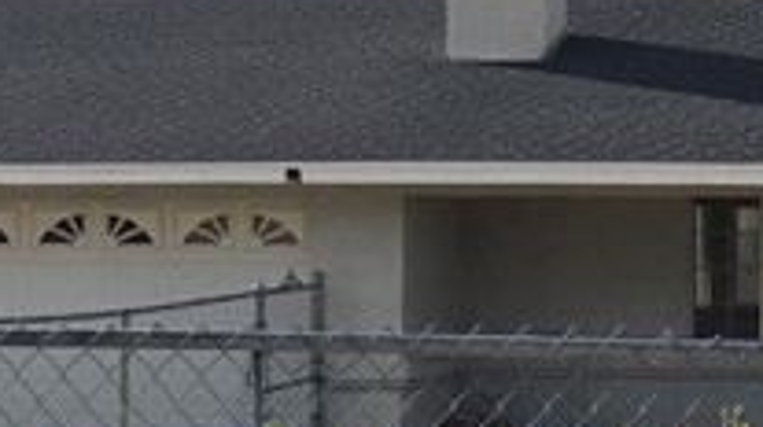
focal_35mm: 124
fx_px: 2506
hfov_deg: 17.1
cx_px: 686
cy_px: 129
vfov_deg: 9.7
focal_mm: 5.4
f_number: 1.8
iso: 25
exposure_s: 1/2701
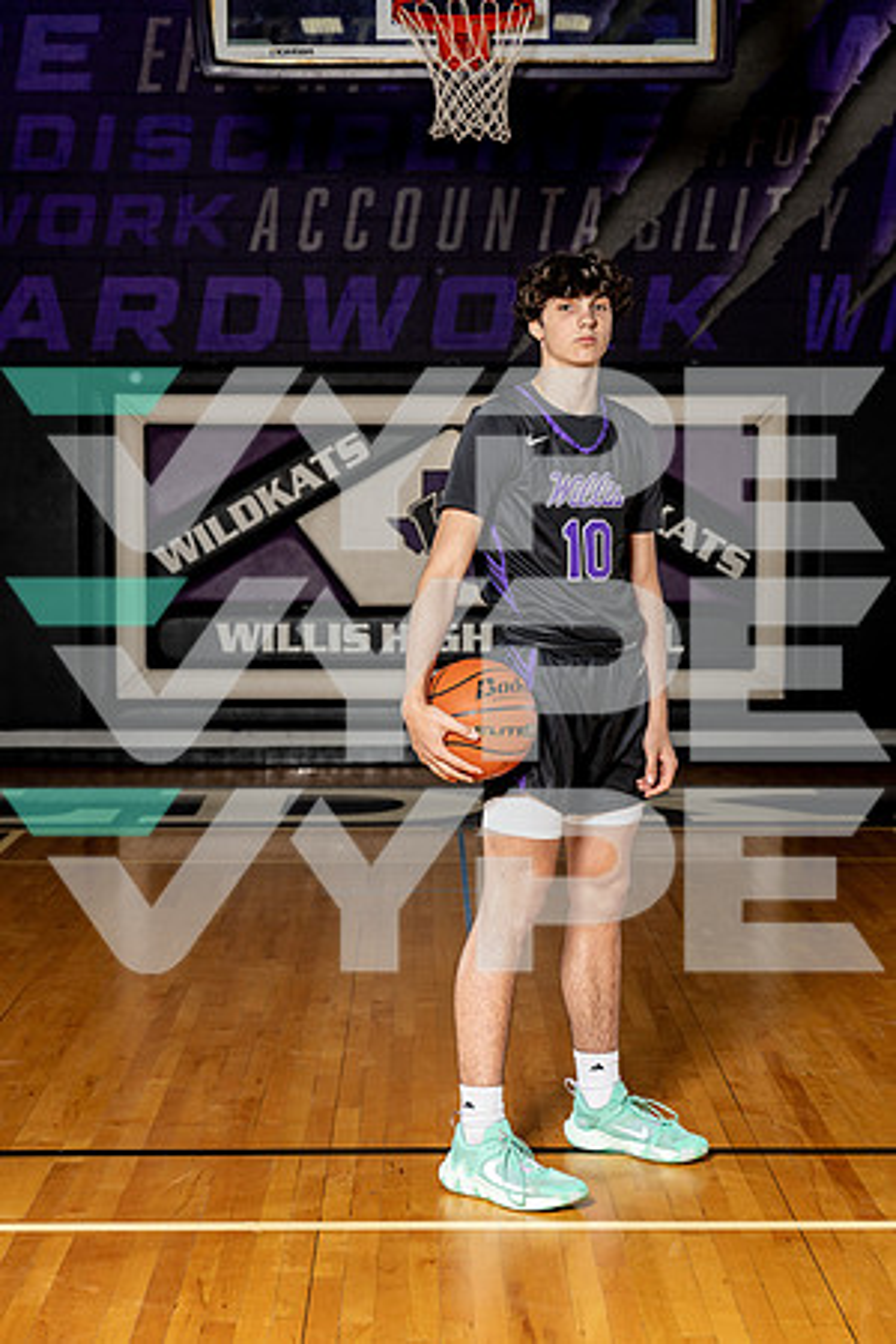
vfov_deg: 28.8
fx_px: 2613
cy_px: 672
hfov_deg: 19.5
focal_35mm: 70
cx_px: 448
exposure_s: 1/250
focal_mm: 70
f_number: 5.6
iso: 400
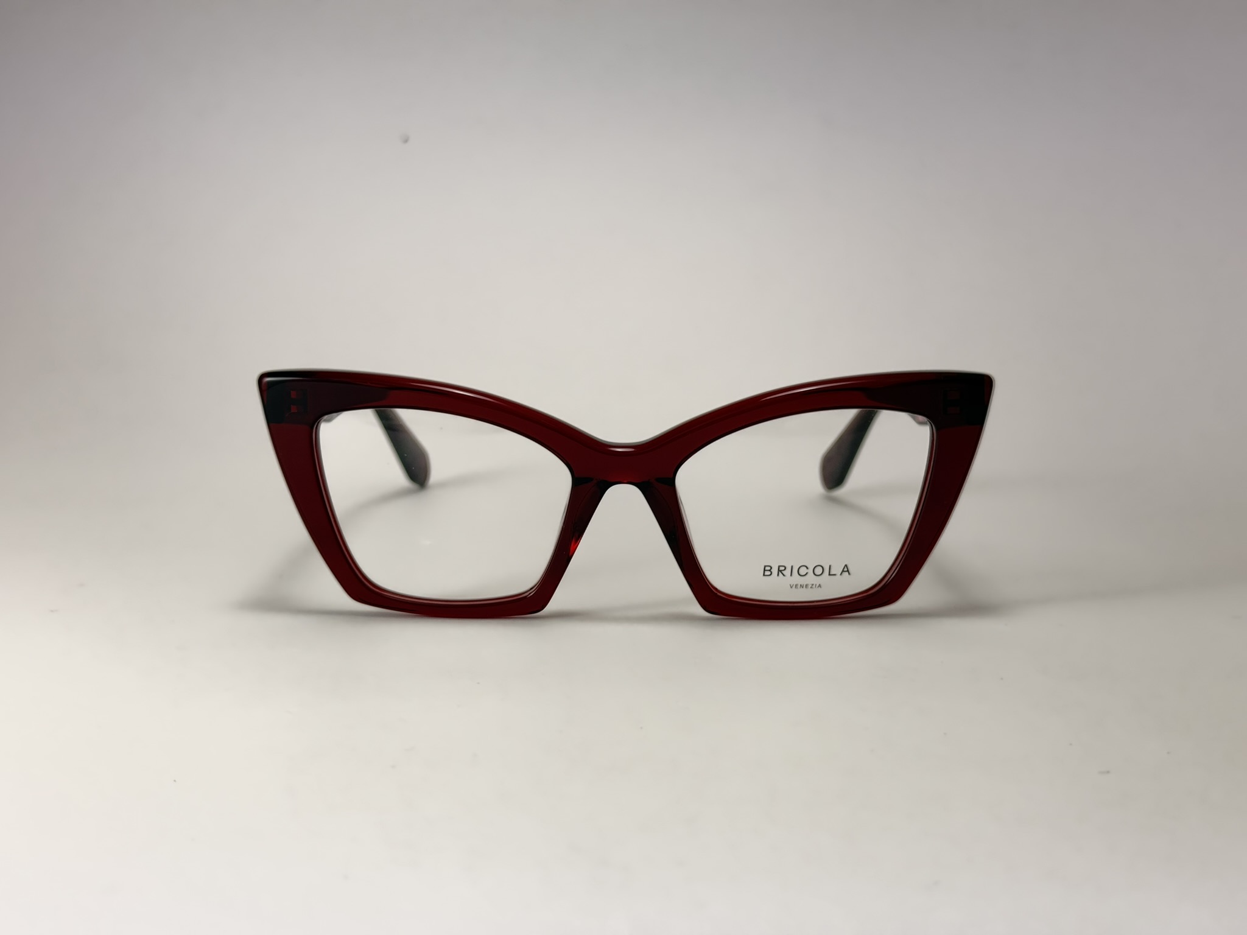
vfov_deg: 30.3
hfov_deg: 39.7
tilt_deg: -6.9
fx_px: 1729
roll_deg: -0.2
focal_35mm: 48
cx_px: 624
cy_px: 468
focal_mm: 6.76
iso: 50
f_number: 1.78
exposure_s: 1/100
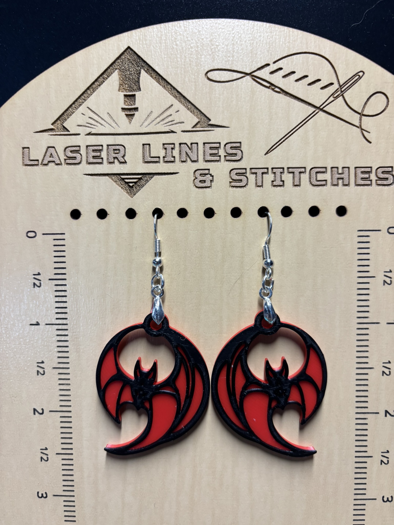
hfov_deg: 53.1
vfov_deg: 67.3
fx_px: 395
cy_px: 262
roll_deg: +0.0
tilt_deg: -21.1
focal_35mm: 26
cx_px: 197
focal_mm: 5.96
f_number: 1.6
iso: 125
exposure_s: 1/120
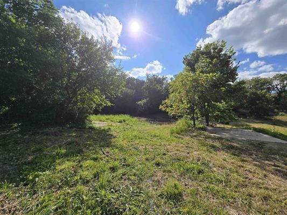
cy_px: 108
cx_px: 144
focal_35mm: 13
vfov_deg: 89.8
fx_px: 108
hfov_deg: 106.2
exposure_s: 1/4142
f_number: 2.2
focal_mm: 2.2
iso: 50
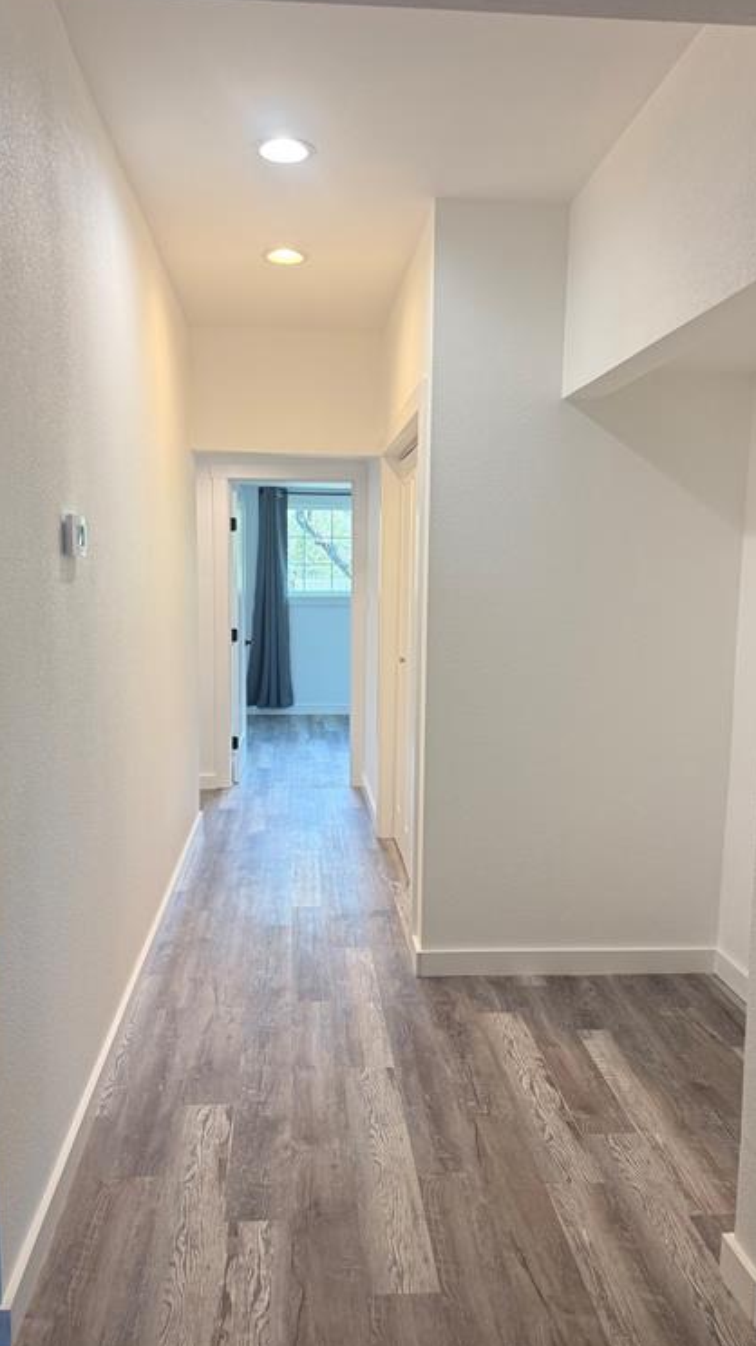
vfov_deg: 69.9
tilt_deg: -4.5
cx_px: 358
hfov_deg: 42.8
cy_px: 675
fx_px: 963
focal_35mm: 27
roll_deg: -2.3
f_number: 1.78
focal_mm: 6.76
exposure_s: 1/124
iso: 125
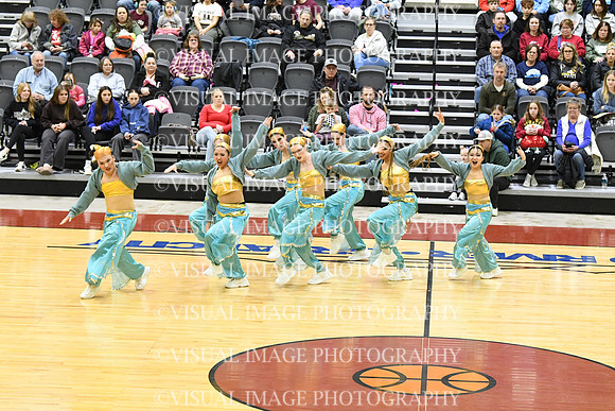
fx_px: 2102
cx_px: 308
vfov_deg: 11.2
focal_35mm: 123
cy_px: 206
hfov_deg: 16.6
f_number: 4
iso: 5000
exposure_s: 1/250
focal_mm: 82
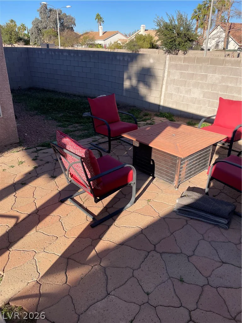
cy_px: 162
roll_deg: -1.7
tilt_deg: -24.6
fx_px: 242
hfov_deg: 53.1
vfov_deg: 67.3
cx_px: 121
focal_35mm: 26
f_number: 1.6
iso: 32
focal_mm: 4.2
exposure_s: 1/1887
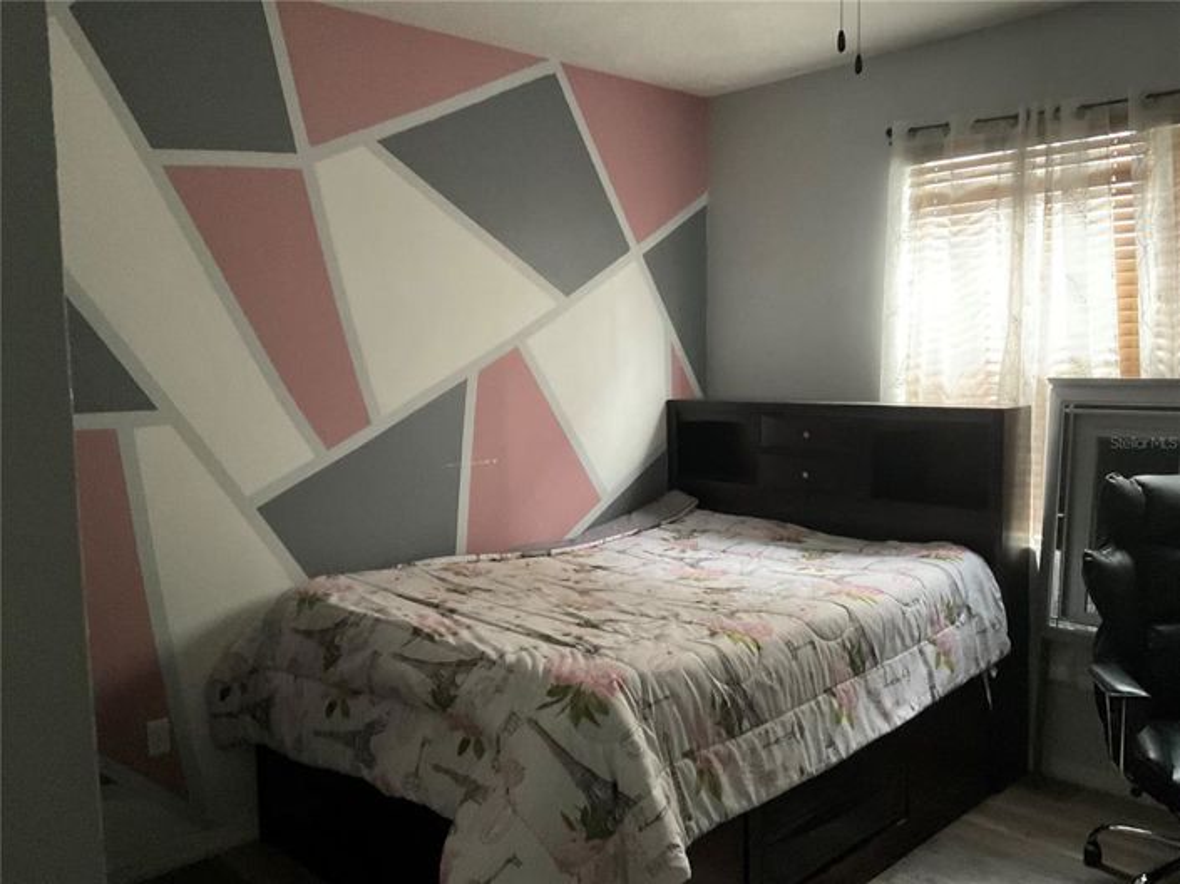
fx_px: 988
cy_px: 442
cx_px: 590
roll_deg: +0.8
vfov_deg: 48.2
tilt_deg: -6.1
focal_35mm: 29
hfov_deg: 61.7
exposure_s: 1/30
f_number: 1.8
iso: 500
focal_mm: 3
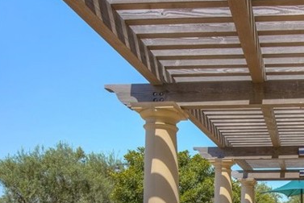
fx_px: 321
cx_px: 285
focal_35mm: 38
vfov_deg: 31.5
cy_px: 219
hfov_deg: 45.0
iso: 160
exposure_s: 1/640
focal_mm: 14
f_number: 8
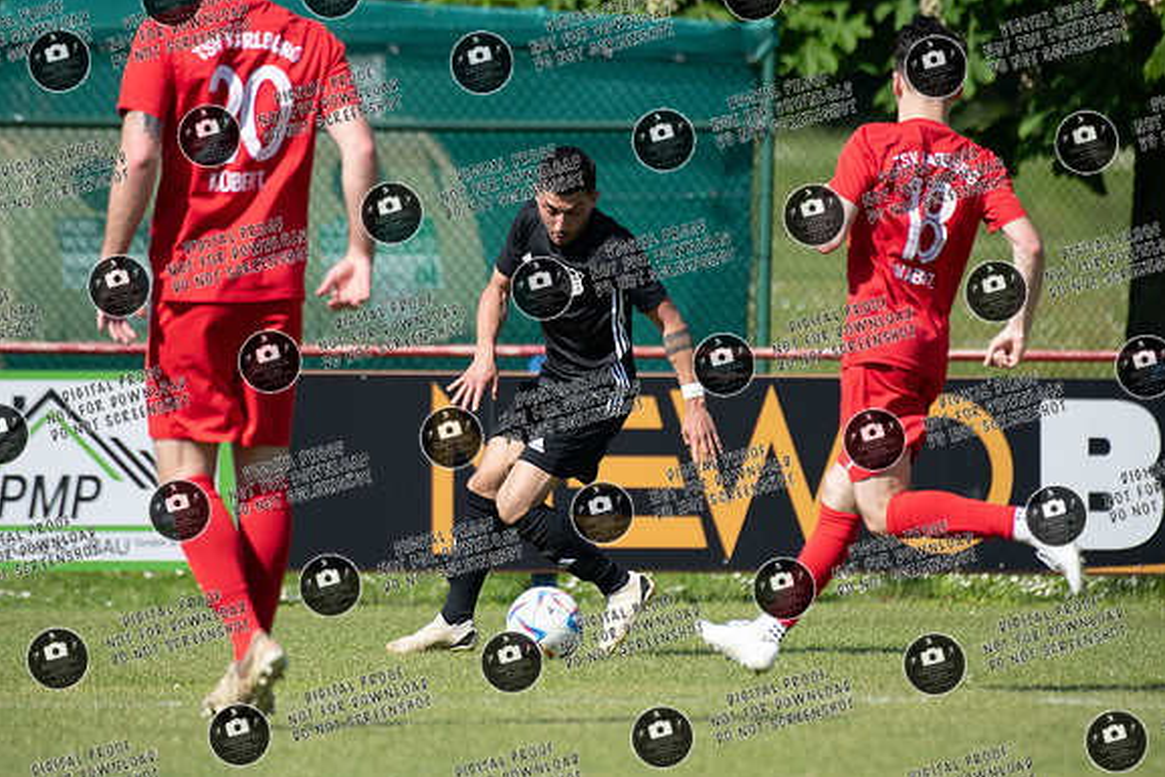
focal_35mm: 517
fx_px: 16734
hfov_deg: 4.0
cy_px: 391
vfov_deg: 2.7
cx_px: 548
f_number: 5.6
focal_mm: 440
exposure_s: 1/1600
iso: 400
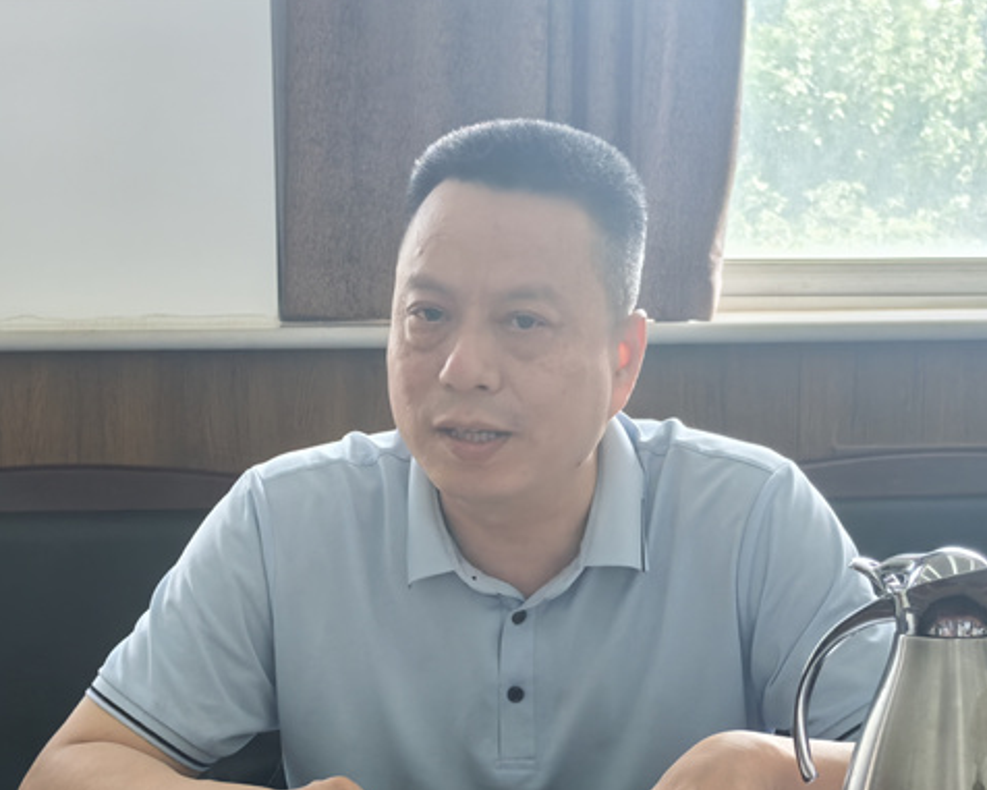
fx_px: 2922
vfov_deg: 15.3
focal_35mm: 100
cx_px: 477
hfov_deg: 19.2
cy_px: 572
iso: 200
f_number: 2
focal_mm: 5.75
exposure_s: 1/300
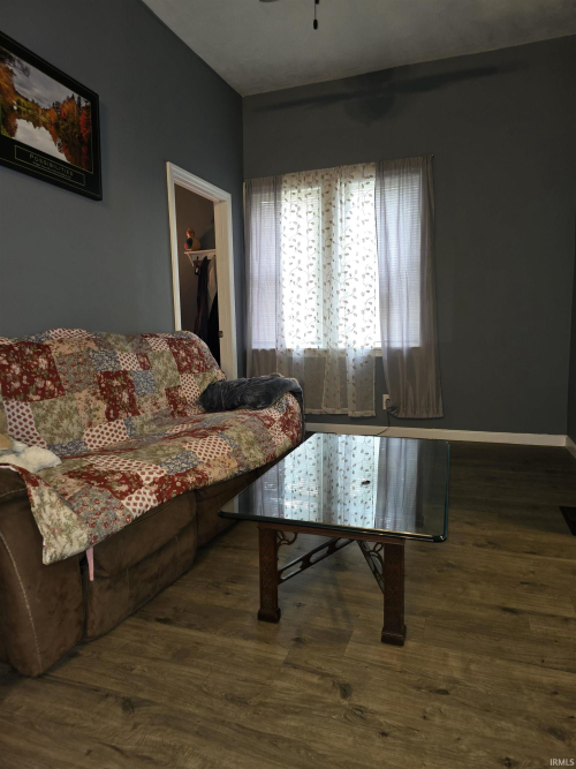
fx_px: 510
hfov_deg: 58.9
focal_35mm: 23
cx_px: 288
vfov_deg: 73.9
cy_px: 384
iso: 125
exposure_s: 1/17.2
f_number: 1.7
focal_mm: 6.3
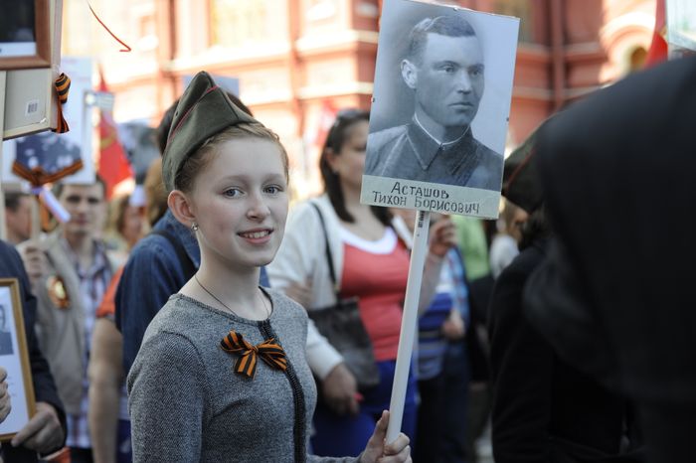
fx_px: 966
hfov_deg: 39.6
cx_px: 348
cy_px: 232
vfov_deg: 27.0
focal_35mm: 50
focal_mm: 50
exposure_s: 1/400
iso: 200
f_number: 3.2
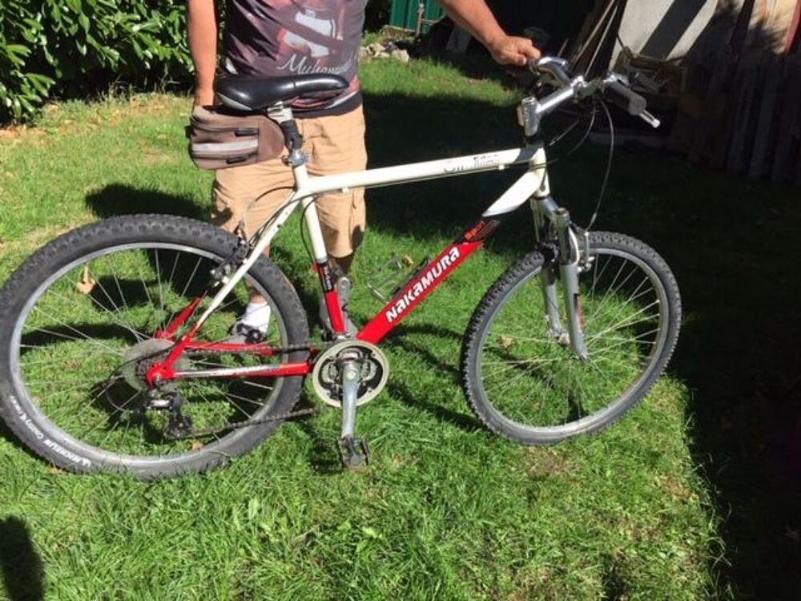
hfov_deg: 61.7
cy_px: 300
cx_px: 400
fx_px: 671
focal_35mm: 29
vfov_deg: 48.2
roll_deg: -10.5
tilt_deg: -27.7
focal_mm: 4.15
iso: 32
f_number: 2.2
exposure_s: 1/1582
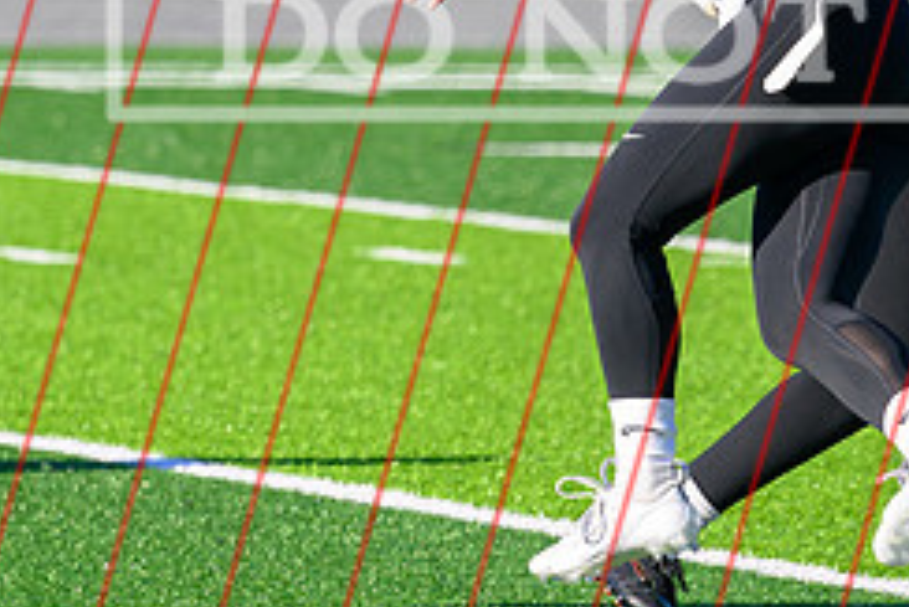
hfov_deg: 2.9
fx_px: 17786
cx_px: 910
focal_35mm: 704
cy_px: 281
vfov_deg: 2.0
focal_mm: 160
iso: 320
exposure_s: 1/1600
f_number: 4
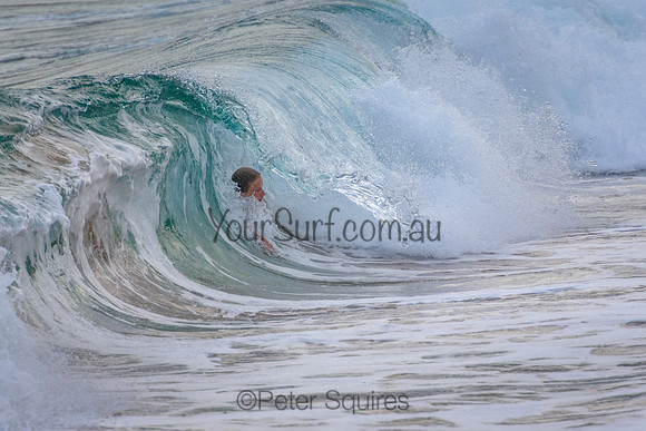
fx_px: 11034
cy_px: 216
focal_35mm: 615
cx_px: 323
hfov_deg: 3.4
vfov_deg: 2.2
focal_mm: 400
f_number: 5.6
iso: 900
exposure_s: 1/1600
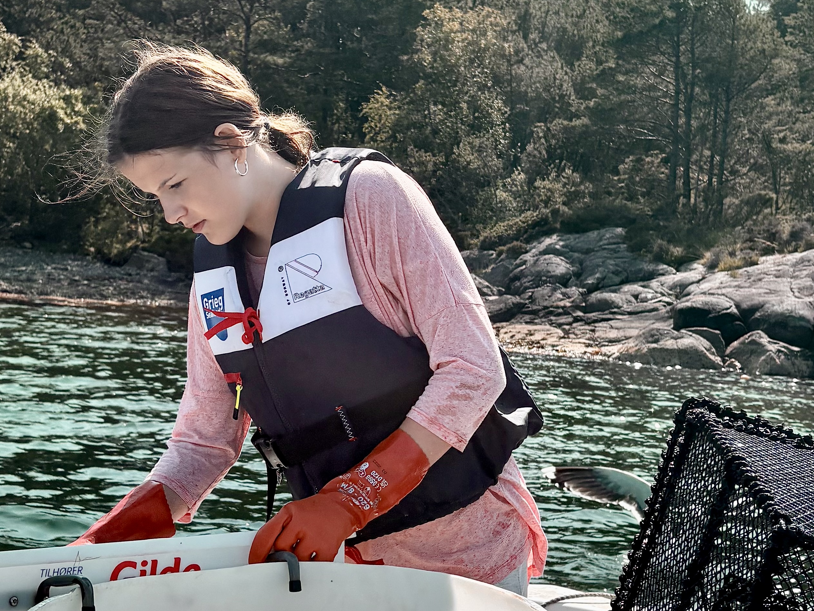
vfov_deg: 35.9
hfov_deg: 46.7
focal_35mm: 40
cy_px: 262
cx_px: 439
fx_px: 941
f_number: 1.6
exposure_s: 1/4950
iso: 50
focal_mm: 5.96
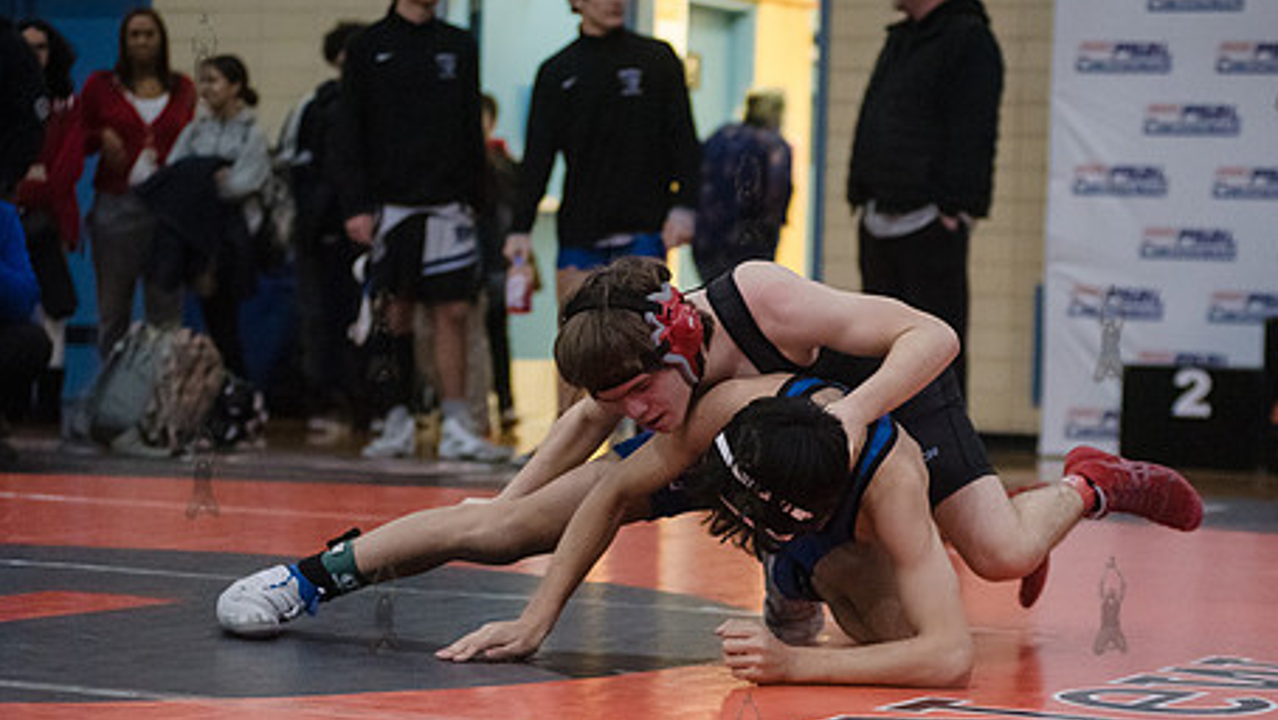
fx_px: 3628
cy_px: 468
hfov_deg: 20.0
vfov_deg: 11.3
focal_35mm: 107
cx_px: 746
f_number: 3.2
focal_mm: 80
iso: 8000
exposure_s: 1/400
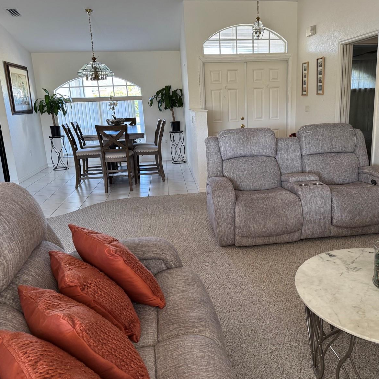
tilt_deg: -14.3
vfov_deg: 55.6
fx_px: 359
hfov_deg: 55.2
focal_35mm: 29
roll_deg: +1.9
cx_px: 226
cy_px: 186
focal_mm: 6.76
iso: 200
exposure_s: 1/94
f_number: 1.78
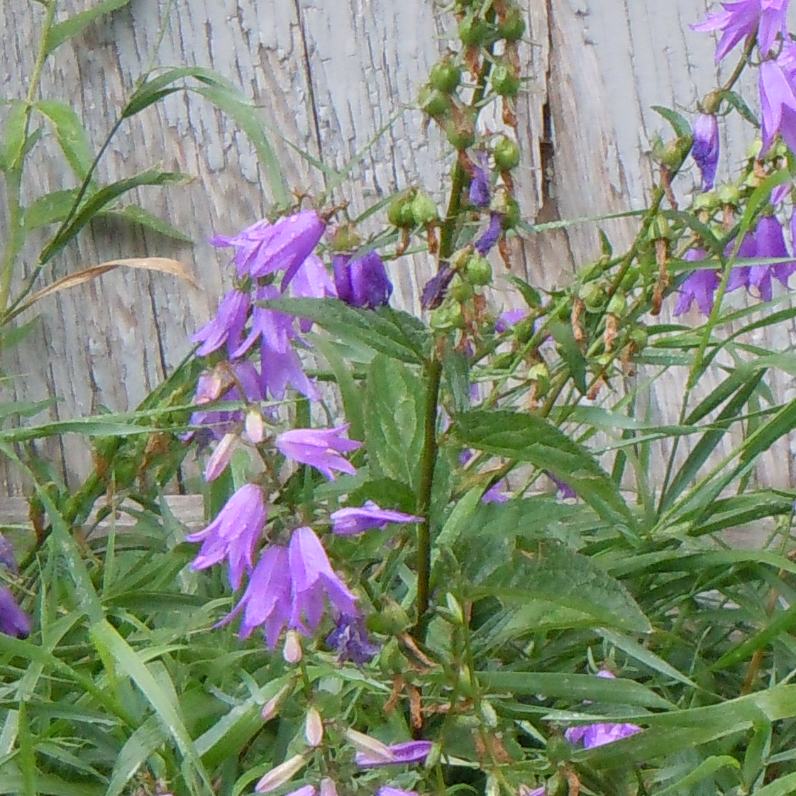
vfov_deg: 6.7
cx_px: 615
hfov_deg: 6.7
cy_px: 477
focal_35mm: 262
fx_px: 6816
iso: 400
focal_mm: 13.9
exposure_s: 1/25
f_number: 4.3
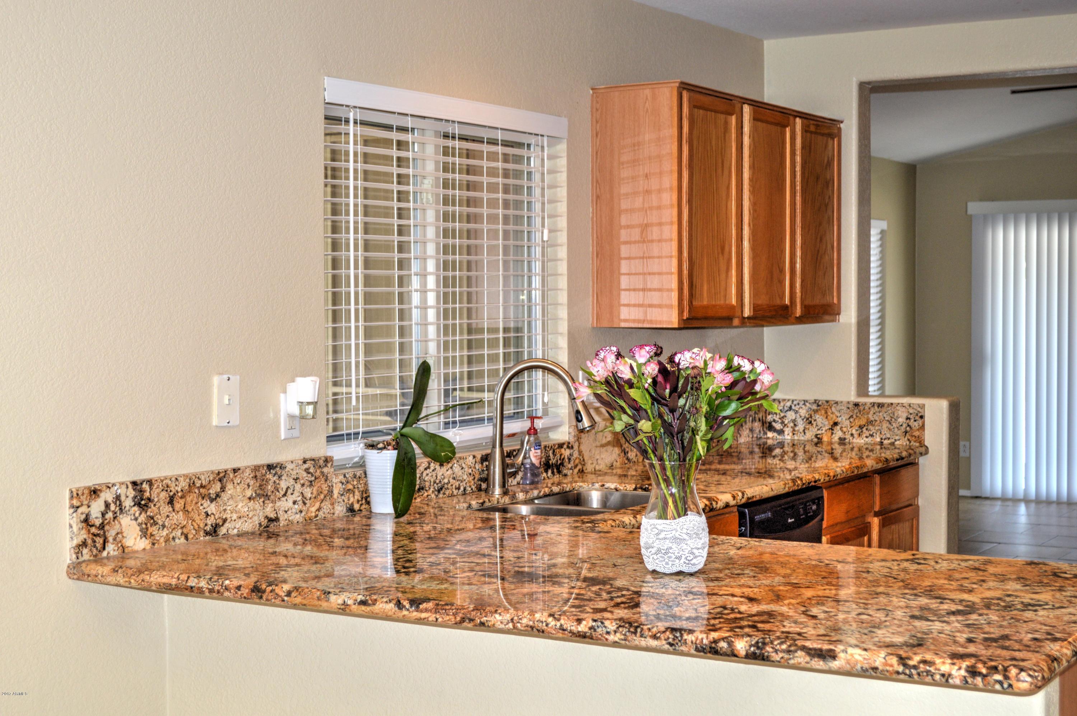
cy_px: 358
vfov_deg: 25.0
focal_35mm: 54
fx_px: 1614
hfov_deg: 36.9
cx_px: 538
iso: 200
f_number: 5
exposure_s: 1/60
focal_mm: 36
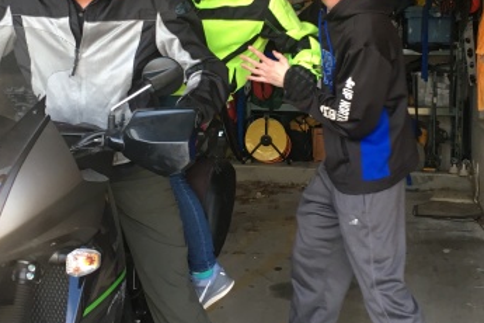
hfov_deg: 35.6
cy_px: 97
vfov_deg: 24.0
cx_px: 237
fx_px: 753
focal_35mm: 56
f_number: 2.2
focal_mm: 4.15
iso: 32
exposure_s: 1/30
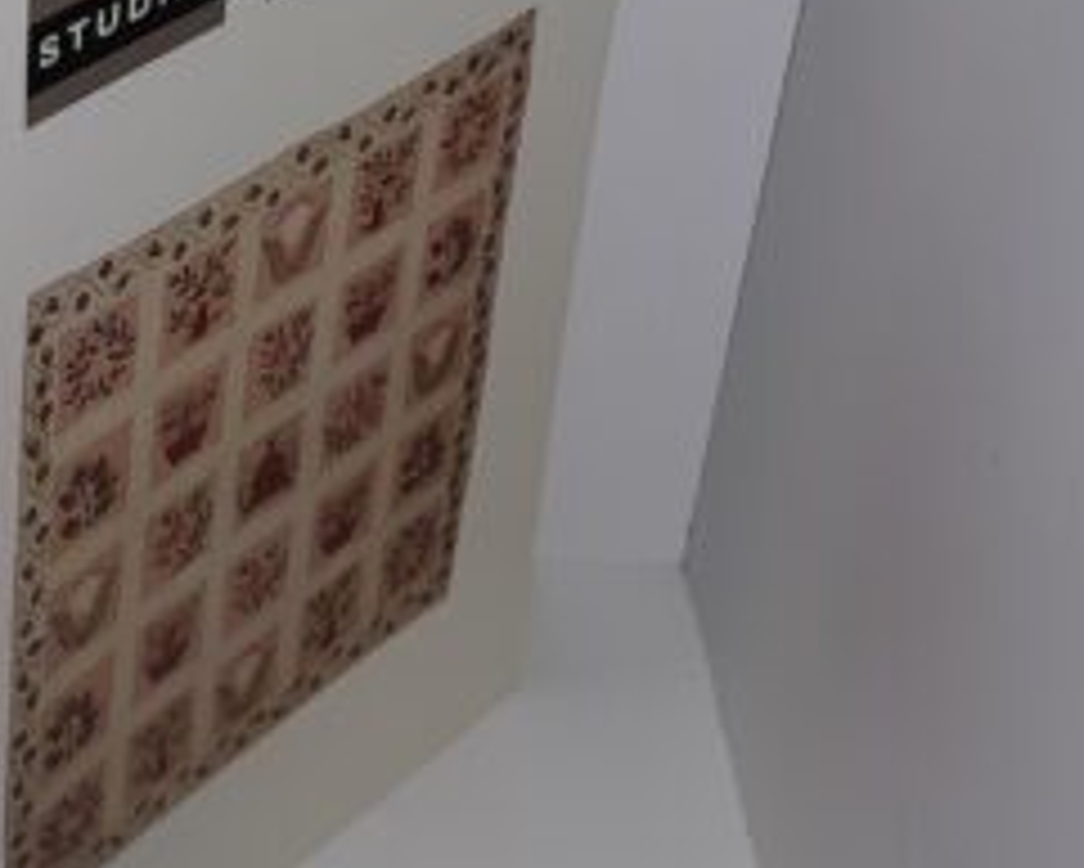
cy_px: 229
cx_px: 81
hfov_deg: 26.8
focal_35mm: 68
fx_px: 2182
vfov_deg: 22.3
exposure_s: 1/258
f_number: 1.7
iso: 40
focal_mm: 3.7
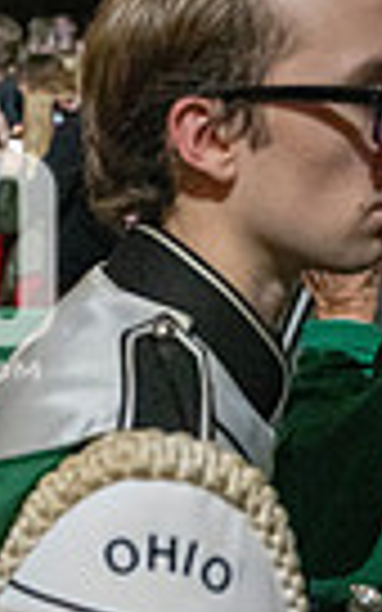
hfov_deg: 14.7
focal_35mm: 84
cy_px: 274
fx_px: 1399
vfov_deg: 24.6
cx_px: -144
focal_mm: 25
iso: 12800
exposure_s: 1/500
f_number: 2.8
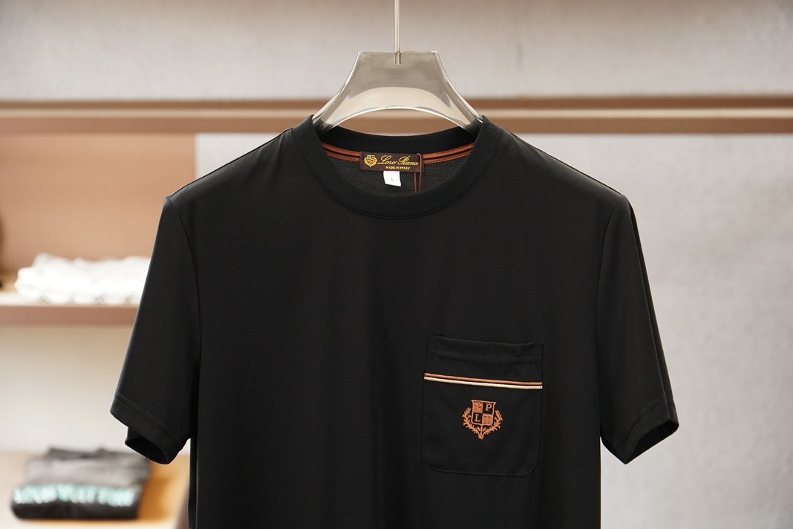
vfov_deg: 14.8
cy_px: 264
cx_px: 394
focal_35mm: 93
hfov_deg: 22.0
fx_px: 2038
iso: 1250
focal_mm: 61
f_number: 4
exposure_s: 1/125
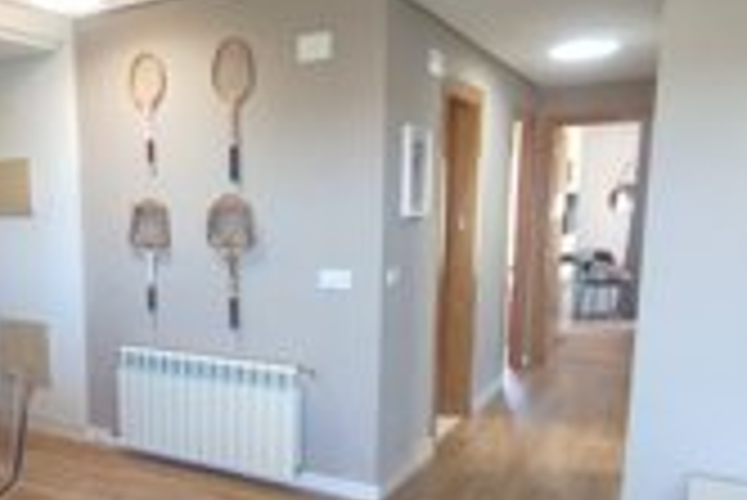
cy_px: 333
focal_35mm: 36
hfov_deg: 50.9
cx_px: 187
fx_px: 748
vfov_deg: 36.6
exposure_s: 1/50
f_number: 2.2
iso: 234
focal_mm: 1.65
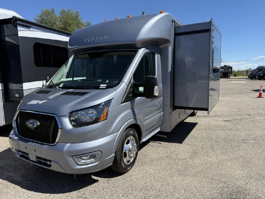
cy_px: 100
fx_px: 184
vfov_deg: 56.8
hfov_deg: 71.6
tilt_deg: -5.9
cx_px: 132
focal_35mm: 24
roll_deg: +1.0
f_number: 1.78
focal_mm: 6.76
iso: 80
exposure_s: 1/3759
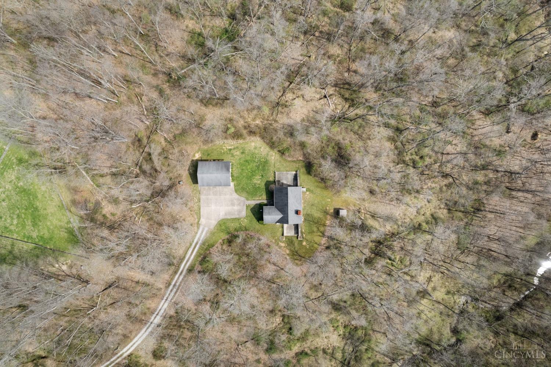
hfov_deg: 78.6
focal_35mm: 22
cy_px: 184
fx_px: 337
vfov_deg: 57.2
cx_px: 276
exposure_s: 1/500
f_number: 2.8
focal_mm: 8.38
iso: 100
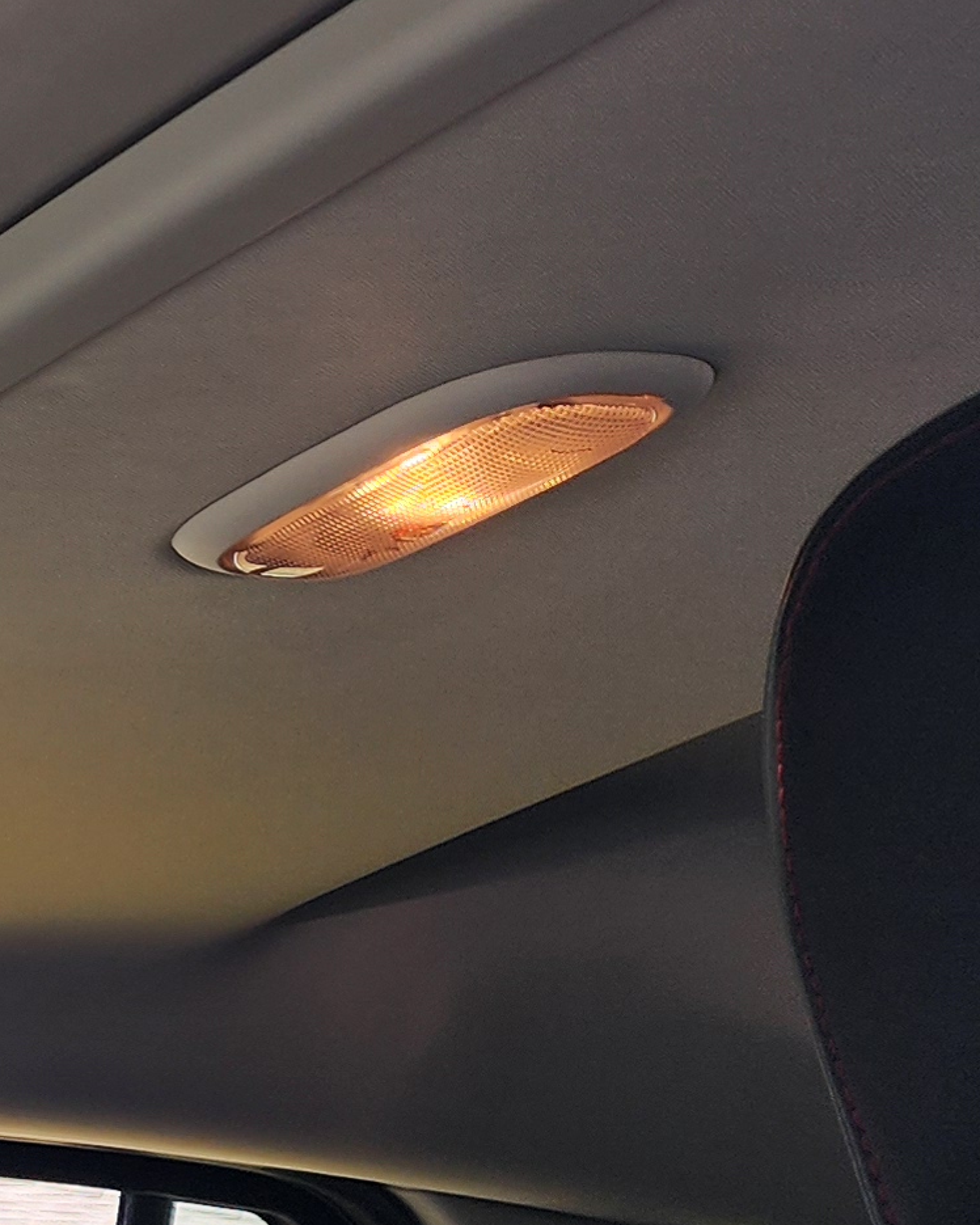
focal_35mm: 96
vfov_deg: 19.9
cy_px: 401
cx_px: -1429
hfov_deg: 12.4
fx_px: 3481
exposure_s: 1/180
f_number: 1.8
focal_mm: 6.4
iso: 16
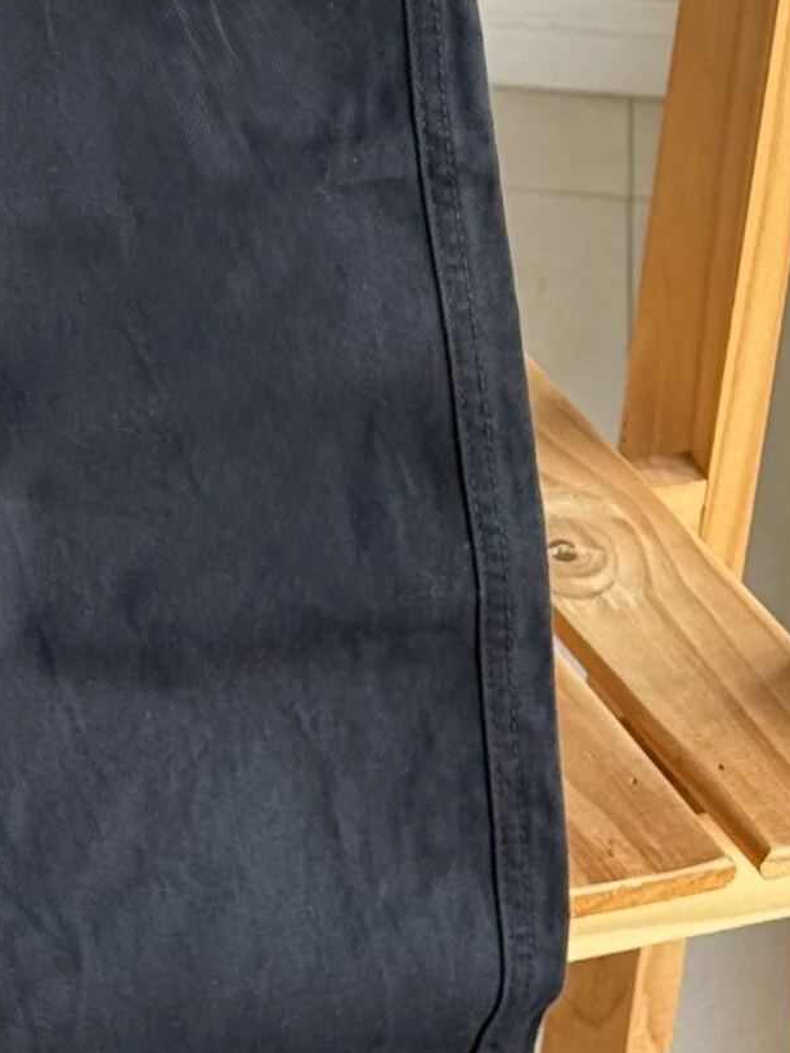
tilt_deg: -26.8
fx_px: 4566
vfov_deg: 13.0
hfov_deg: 9.7
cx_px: -192
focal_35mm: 150
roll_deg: +0.2
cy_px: 31
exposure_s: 1/168
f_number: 1.78
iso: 100
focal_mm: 6.76
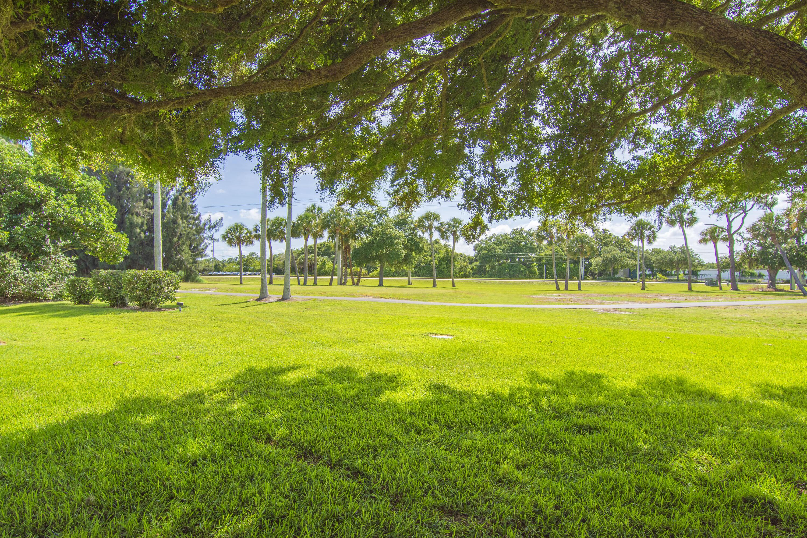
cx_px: 404
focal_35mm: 16
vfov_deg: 72.1
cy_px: 269
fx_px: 370
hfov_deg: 95.0
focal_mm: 11
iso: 320
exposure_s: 1/500
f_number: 8
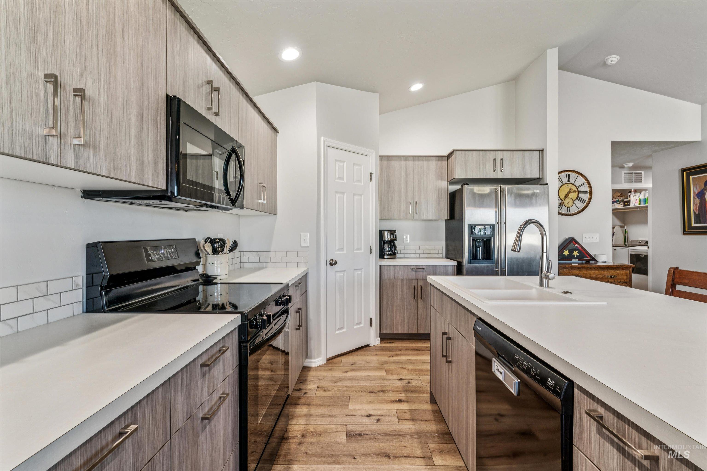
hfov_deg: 95.3
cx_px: 354
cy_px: 236
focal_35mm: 16
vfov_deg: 72.4
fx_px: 322
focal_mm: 16.4
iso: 400
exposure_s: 1/6
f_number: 13
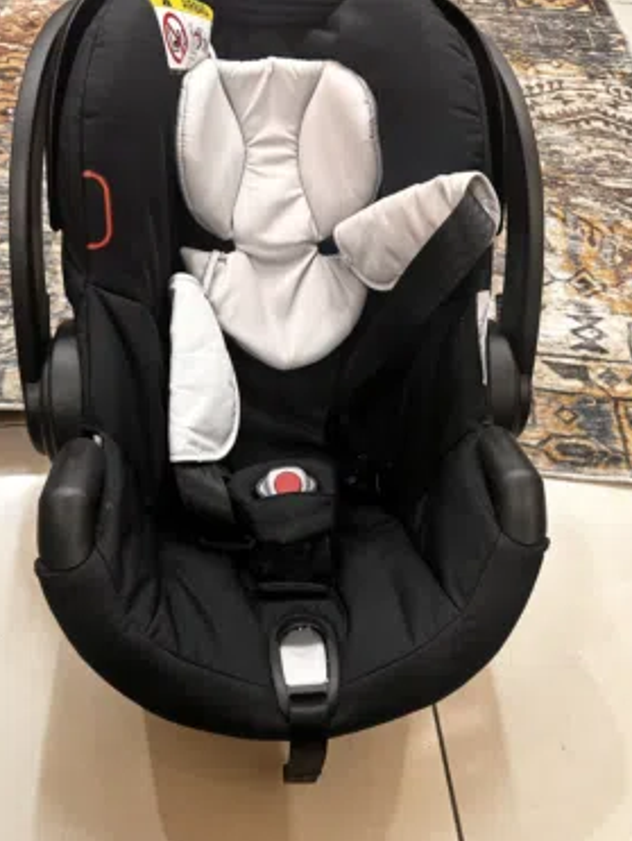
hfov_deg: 49.8
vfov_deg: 63.4
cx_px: 317
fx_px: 680
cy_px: 415
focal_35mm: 28
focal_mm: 5.7
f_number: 1.5
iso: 320
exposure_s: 1/50
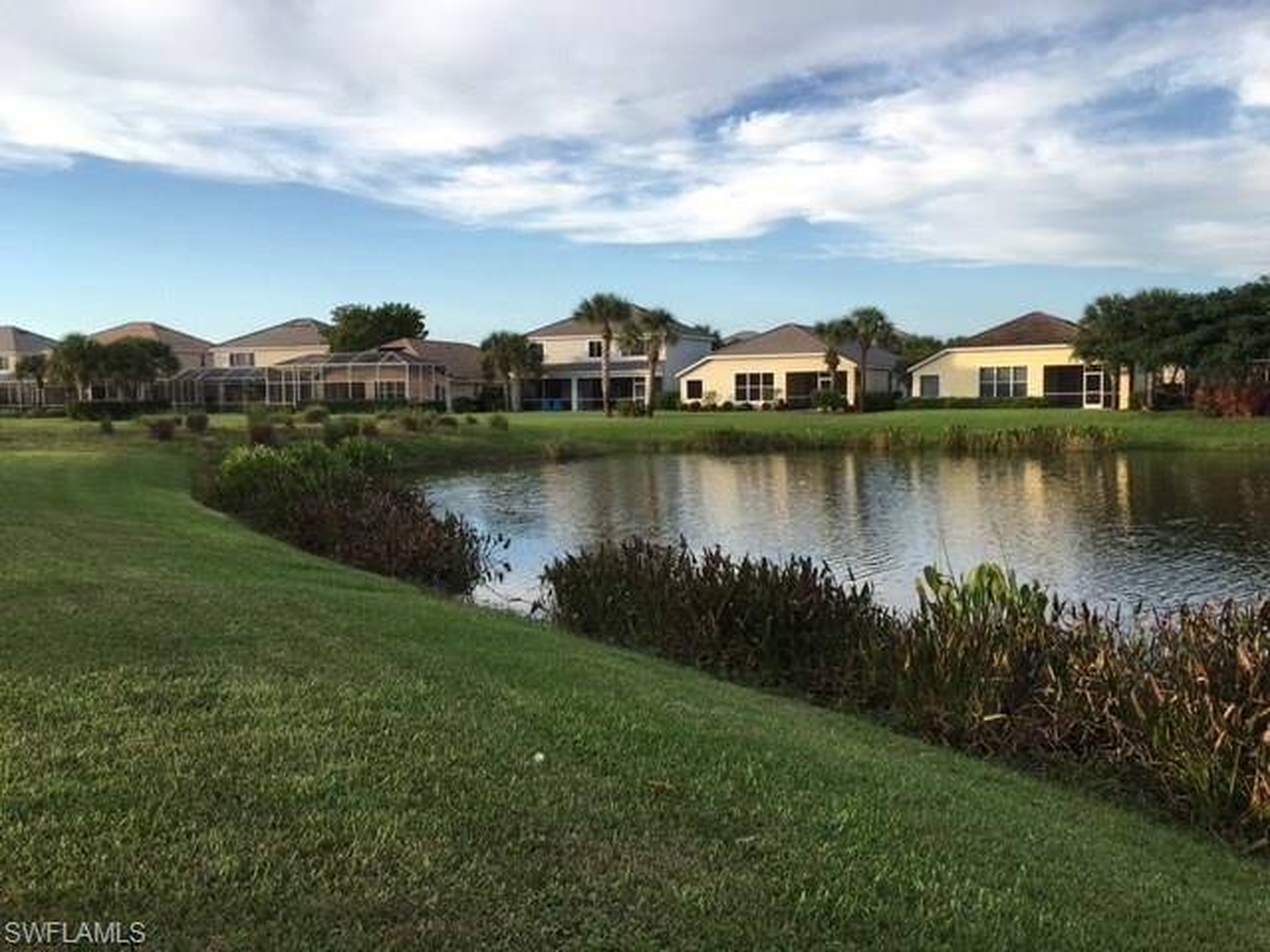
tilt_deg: -2.1
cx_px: 635
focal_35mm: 29
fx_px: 1064
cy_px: 476
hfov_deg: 61.7
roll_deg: +1.5
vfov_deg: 48.2
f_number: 2.2
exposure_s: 1/447
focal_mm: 4.15
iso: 25
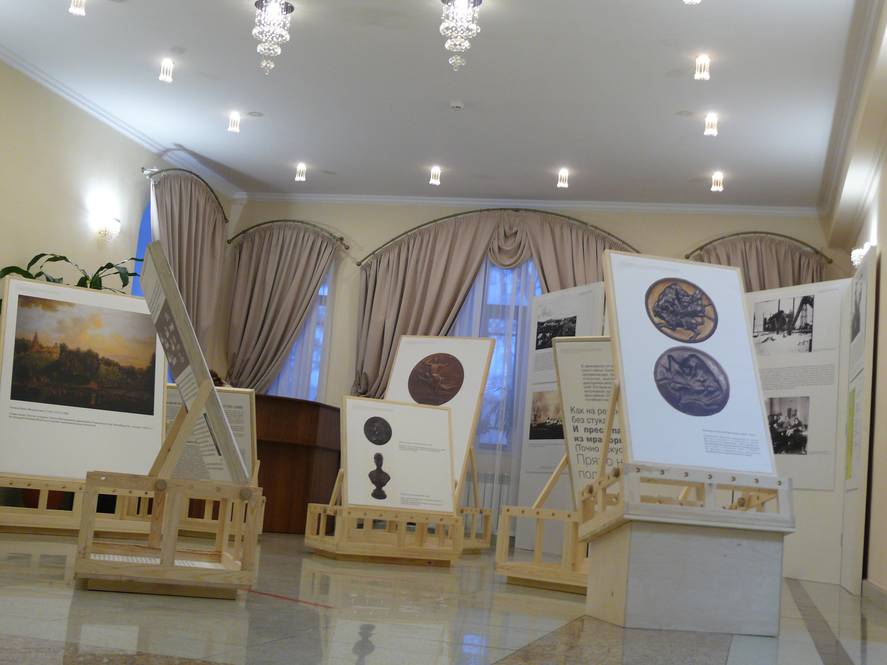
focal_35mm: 47
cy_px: 332
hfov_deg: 40.4
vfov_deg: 30.9
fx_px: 1204
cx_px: 444
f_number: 3.2
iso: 200
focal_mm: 9.9
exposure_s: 1/15
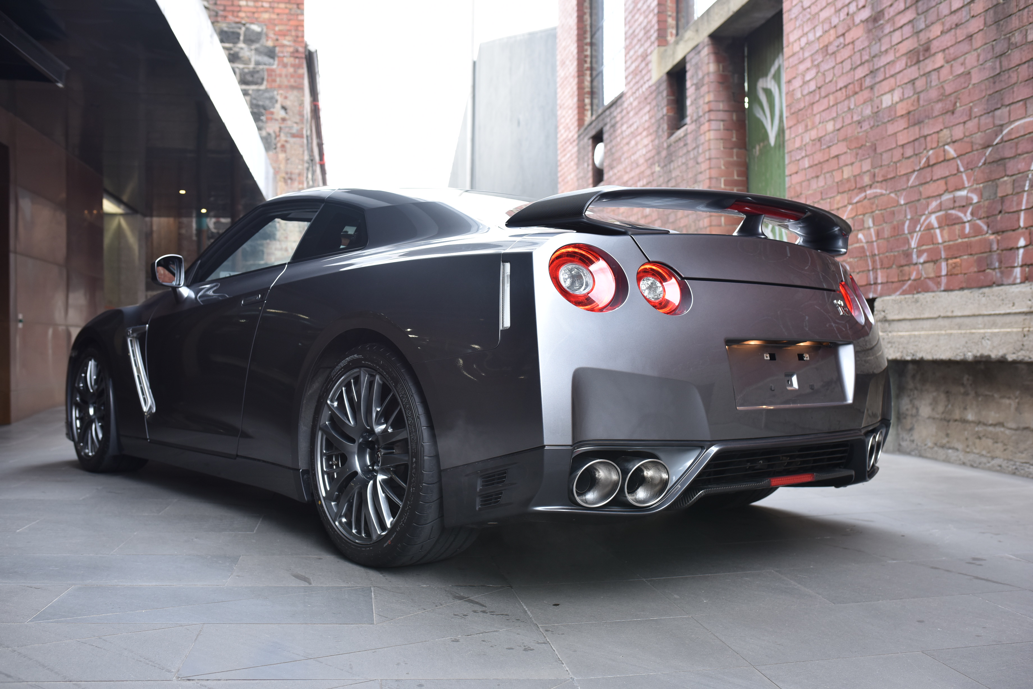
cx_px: 516
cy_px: 344
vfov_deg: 37.9
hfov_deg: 54.4
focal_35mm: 35
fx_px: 1005
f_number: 4
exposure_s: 1/100
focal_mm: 35
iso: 320
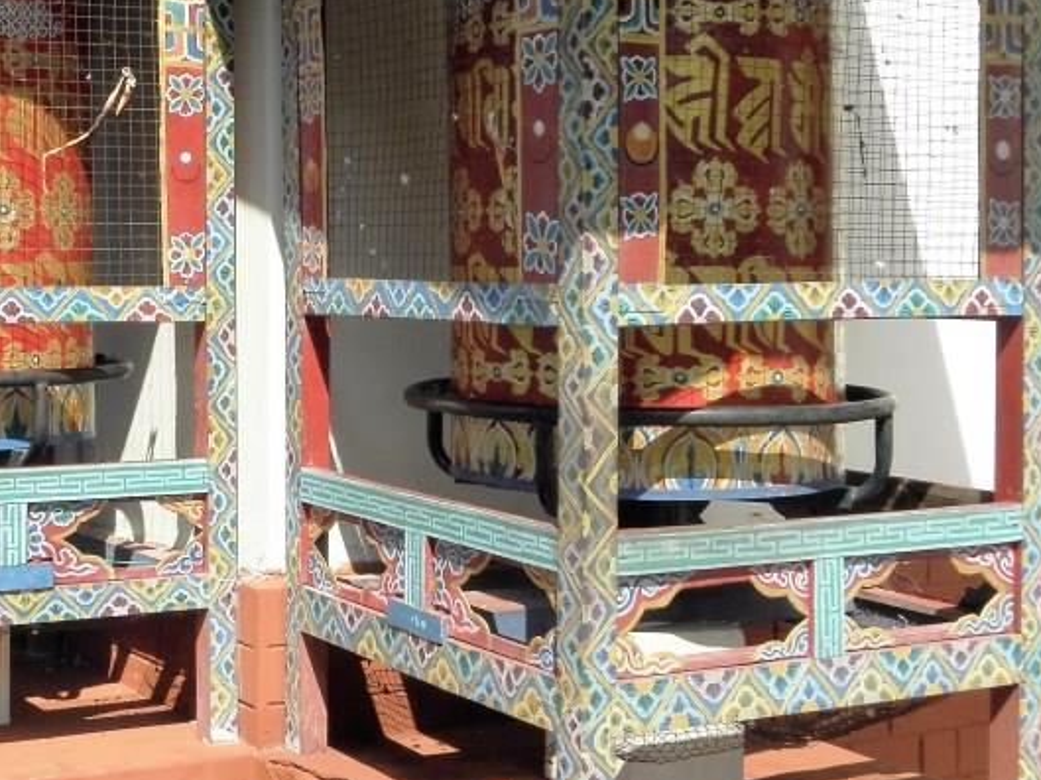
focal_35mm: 62
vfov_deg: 23.6
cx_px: 124
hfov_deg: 30.0
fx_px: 1863
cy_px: 305
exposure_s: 1/160
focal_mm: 5.71
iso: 64
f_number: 5.6
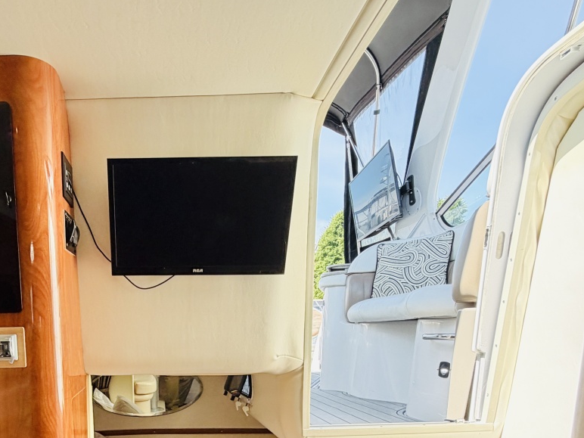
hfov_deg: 58.3
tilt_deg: -8.7
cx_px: 143
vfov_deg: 43.8
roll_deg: +1.7
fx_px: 489
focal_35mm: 29
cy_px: 398
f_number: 2.2
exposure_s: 1/192
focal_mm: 2.22
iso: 50
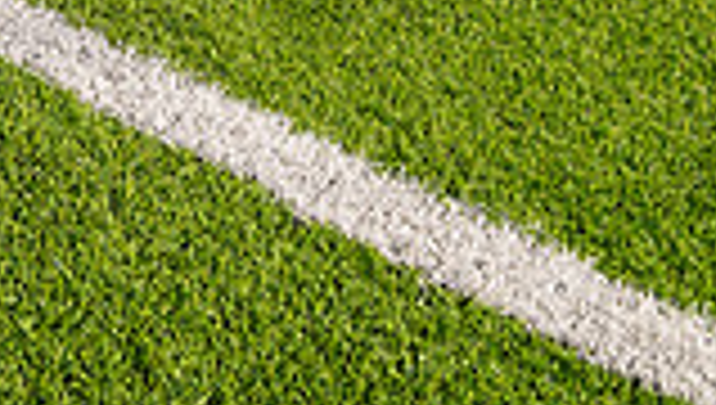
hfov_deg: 29.0
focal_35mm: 71
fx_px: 1350
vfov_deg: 13.4
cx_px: 140
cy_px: -518
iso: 50
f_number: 7.1
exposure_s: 1/125
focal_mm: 24
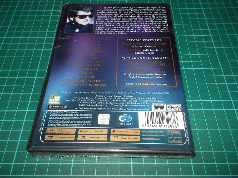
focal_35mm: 29
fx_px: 199
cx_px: 119
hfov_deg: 61.7
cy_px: 89
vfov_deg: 48.2
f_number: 3.3
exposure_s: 1/30
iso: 200
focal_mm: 4.1
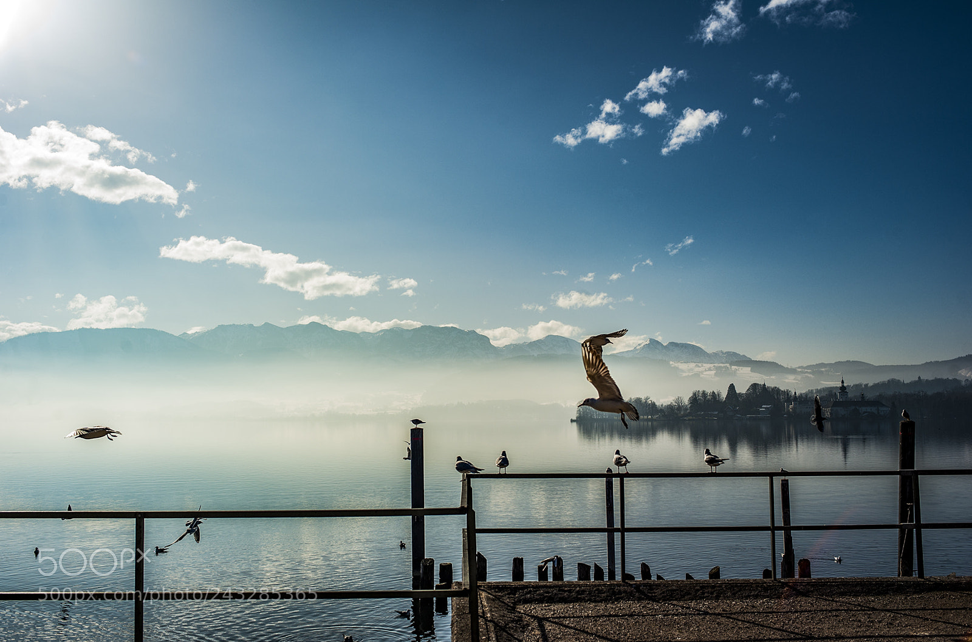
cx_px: 486
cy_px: 321
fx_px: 942
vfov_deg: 37.6
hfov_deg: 54.6
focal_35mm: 35
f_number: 7.1
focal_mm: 35
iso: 200
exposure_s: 1/2000
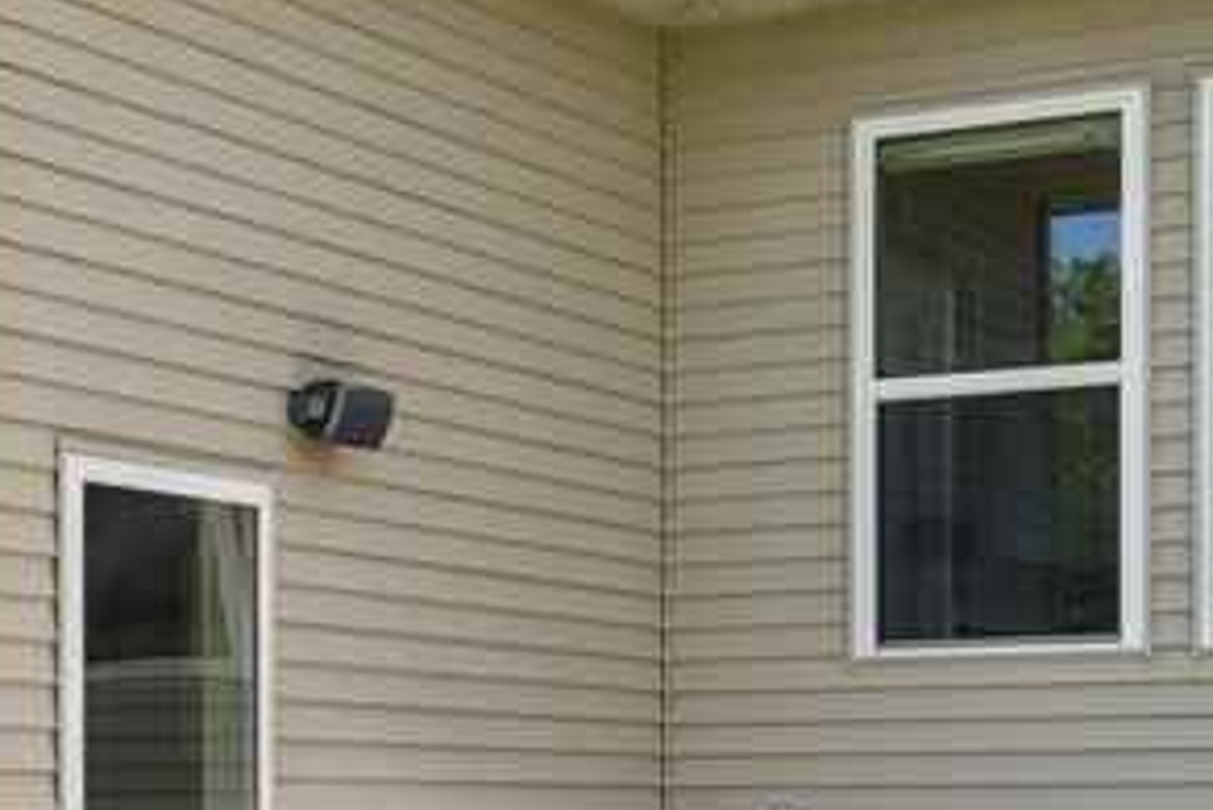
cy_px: 467
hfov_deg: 21.8
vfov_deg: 14.9
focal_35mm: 92
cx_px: 220
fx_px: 3101
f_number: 9
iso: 400
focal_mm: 21
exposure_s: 1/400
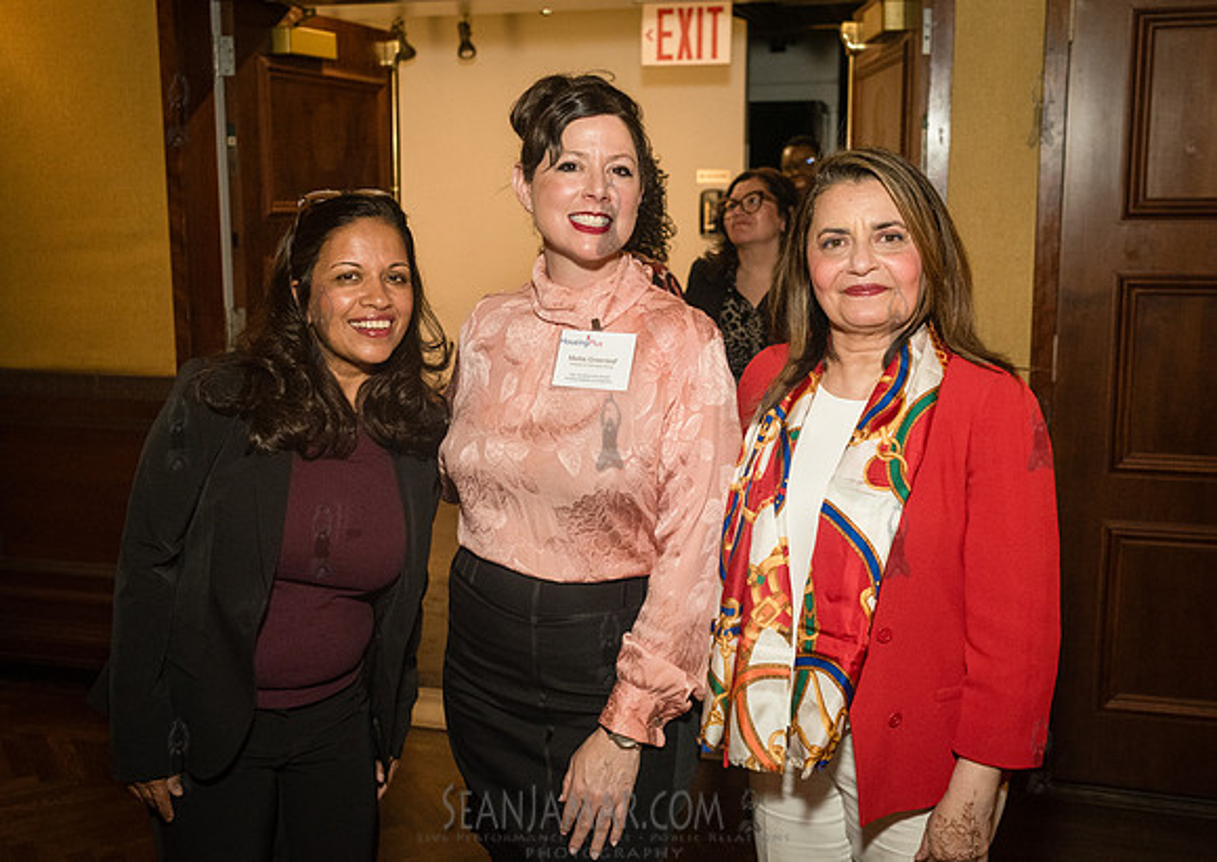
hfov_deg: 49.4
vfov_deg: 36.1
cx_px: 590
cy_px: 408
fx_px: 1324
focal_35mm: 38
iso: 5000
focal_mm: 35
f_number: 4
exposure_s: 1/200
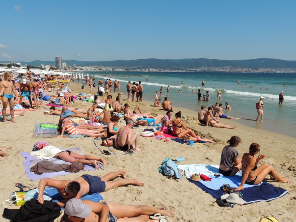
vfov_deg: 46.8
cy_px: 111
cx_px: 148
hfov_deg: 60.0
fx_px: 257
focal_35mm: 30
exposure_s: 1/1600
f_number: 3.9
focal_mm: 5.3
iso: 100
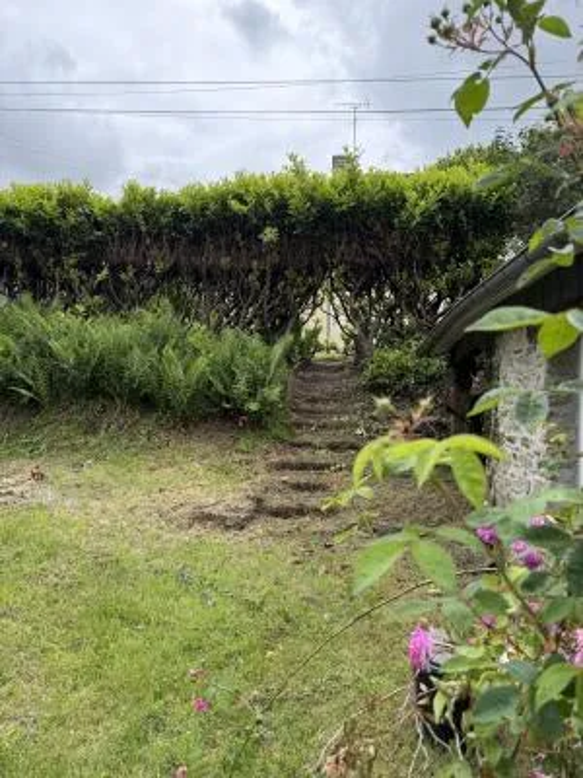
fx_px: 539
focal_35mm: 24
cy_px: 389
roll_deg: -0.7
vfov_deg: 71.6
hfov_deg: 56.8
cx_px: 292
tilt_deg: +0.7
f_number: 1.78
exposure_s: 1/3279
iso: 100
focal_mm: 6.76
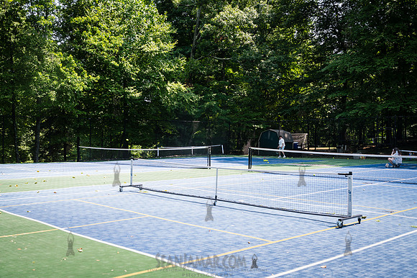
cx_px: 208
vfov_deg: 33.4
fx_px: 463
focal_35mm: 40
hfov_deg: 48.5
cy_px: 139
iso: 100
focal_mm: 40
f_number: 4.5
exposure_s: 1/200
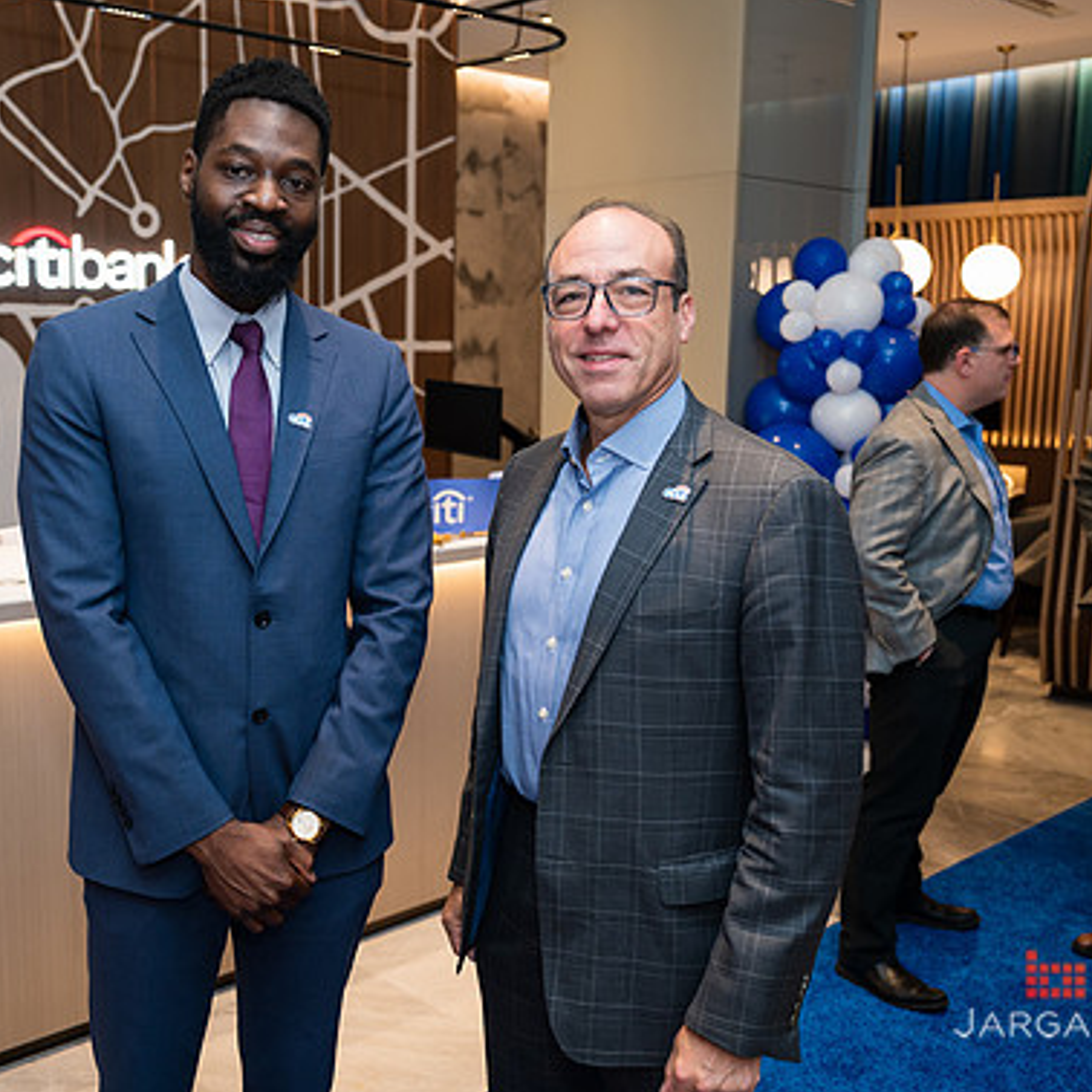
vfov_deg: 43.9
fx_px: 1356
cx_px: 393
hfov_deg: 43.4
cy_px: 543
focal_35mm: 38
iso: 400
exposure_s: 1/160
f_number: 3.2
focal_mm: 29
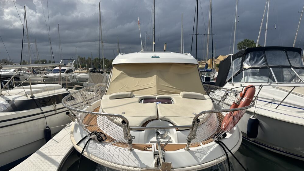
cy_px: 113
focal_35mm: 27
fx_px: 218
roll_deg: +0.0
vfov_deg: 42.4
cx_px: 151
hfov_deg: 69.9
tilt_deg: -9.8
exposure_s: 1/12048
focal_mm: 6.86
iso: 80
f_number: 1.78
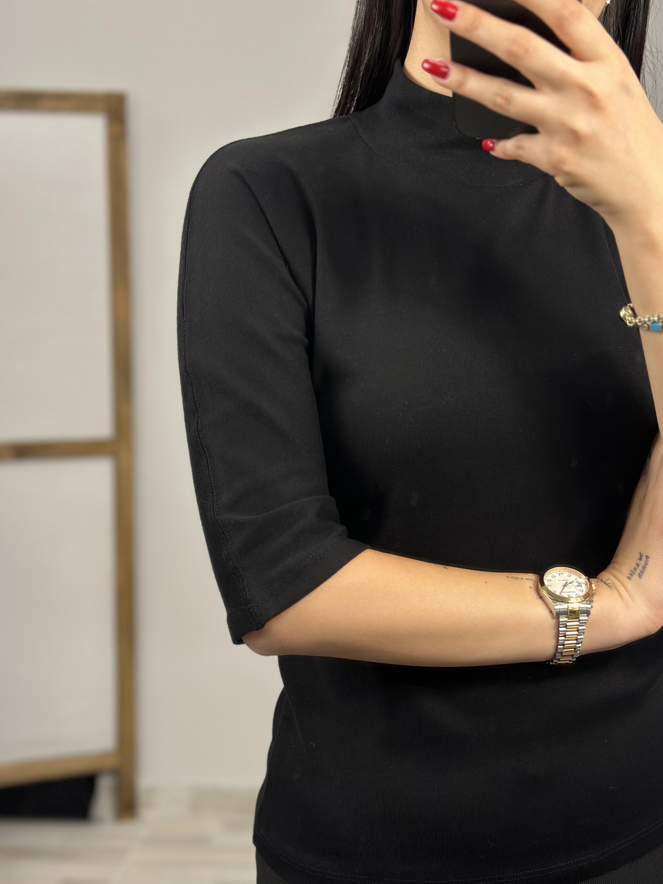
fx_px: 1430
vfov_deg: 34.3
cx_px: 381
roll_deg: +1.9
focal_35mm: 56
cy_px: 467
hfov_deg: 26.1
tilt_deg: -30.9
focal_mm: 6.86
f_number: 1.78
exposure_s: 1/100
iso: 125
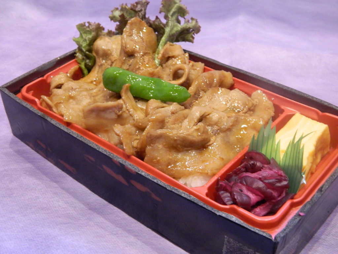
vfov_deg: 30.9
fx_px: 459
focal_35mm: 47
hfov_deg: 40.4
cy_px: 127
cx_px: 169
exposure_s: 1/10
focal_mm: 8.4
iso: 400
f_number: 3.6
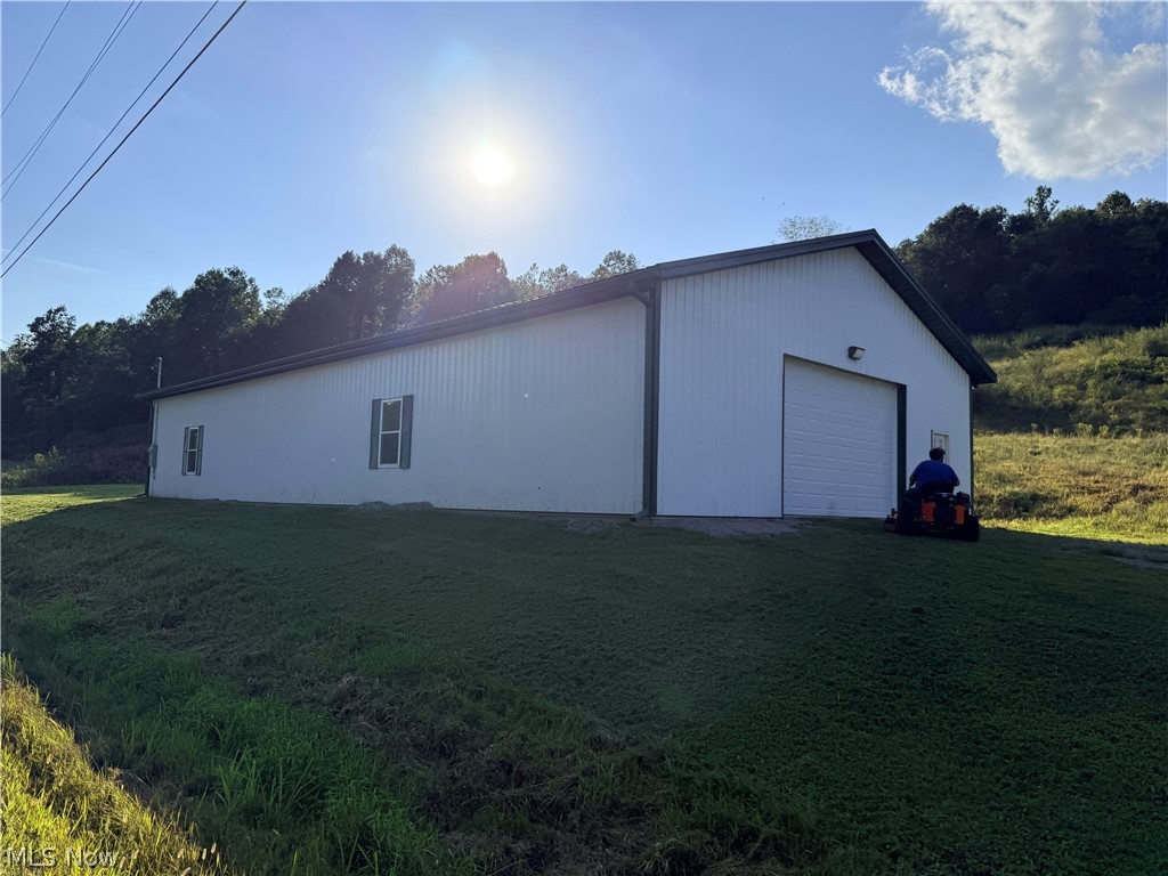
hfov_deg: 71.6
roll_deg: +1.4
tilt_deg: +4.1
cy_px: 438
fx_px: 810
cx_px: 584
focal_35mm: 24
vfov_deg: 56.8
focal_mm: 6.76
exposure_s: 1/9091
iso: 80
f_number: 1.78
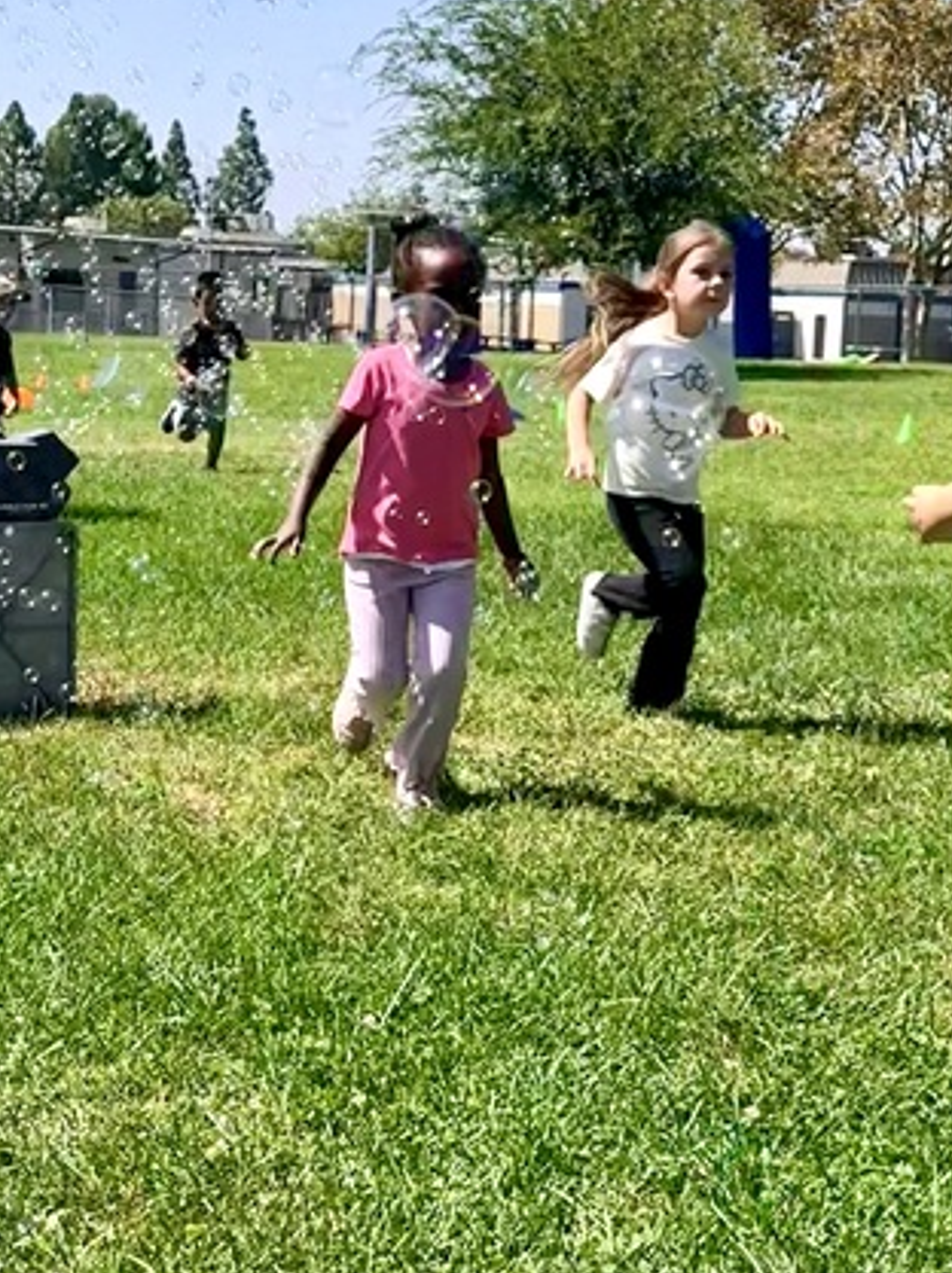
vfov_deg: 32.6
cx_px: 363
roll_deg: -0.7
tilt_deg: -9.6
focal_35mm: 59
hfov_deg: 24.7
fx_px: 2167
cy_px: 516
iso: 80
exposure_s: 1/4975
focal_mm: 6.76
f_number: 1.78
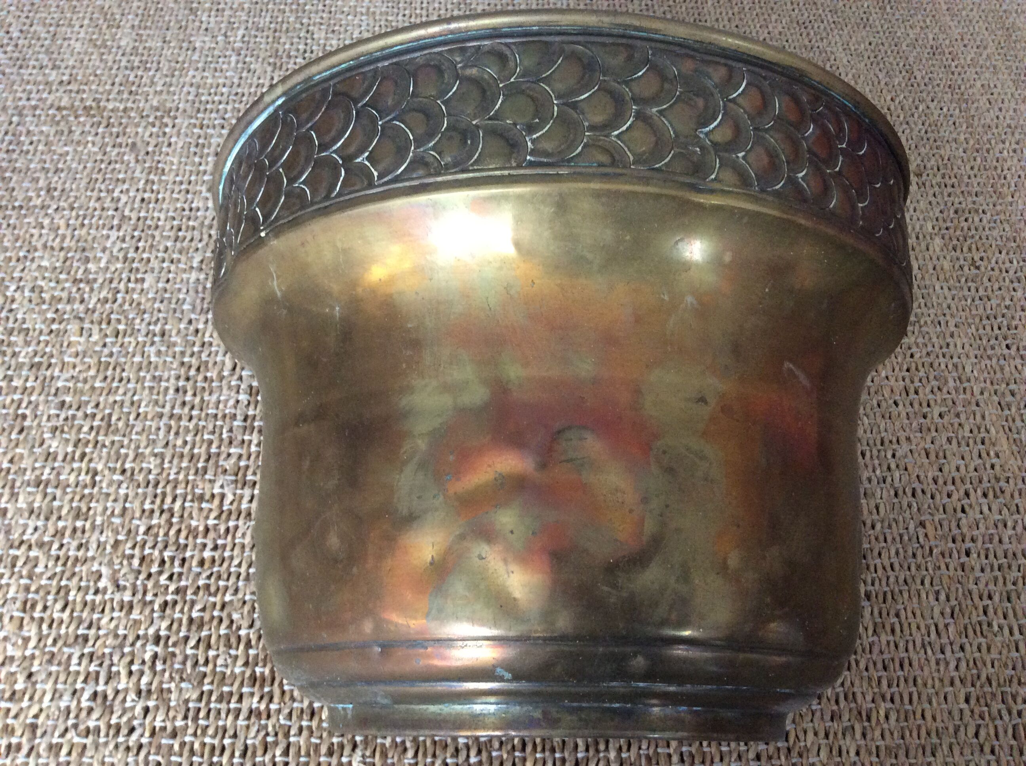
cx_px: 513
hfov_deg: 56.9
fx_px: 947
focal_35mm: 32
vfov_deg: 44.1
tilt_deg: -56.4
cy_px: 383
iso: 200
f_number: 2.4
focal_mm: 3.3
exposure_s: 1/25
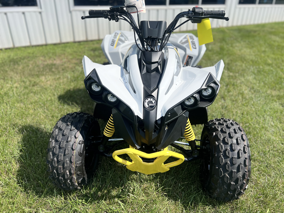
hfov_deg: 67.3
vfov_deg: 53.1
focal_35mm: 26
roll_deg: +0.3
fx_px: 213
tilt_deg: -26.7
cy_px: 106
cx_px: 142
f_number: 1.5
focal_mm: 5.7
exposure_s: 1/4274
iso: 50
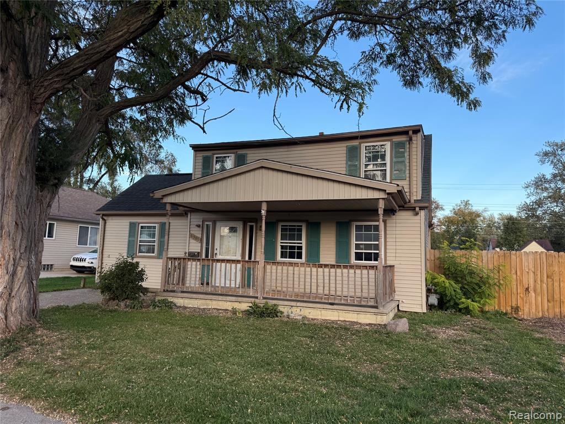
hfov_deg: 71.6
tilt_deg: +7.9
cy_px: 212
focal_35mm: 24
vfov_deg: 56.8
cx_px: 282
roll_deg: -1.8
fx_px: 392
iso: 80
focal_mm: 6.76
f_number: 1.78
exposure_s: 1/575
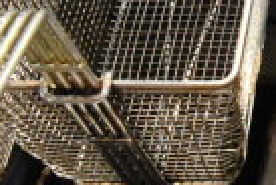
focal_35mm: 120
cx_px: 612
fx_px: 922
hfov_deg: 13.5
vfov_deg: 11.4
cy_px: 19
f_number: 8
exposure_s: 1/250
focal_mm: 18
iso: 6400
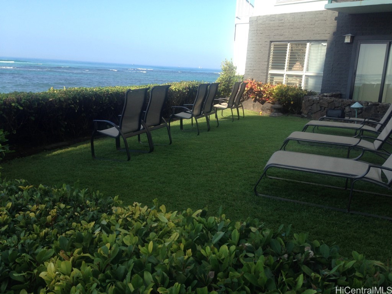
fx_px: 374
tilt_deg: -14.4
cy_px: 147
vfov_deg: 42.9
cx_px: 196
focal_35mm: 33
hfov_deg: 55.4
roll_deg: -3.7
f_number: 2.4
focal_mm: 4.12
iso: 50
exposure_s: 1/678
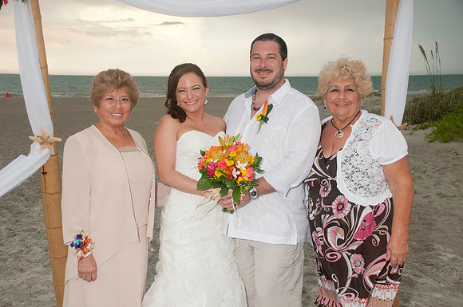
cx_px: 232
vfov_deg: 28.9
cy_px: 154
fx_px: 597
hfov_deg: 42.4
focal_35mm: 46
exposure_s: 1/125
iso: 400
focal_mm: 31
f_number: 5.6
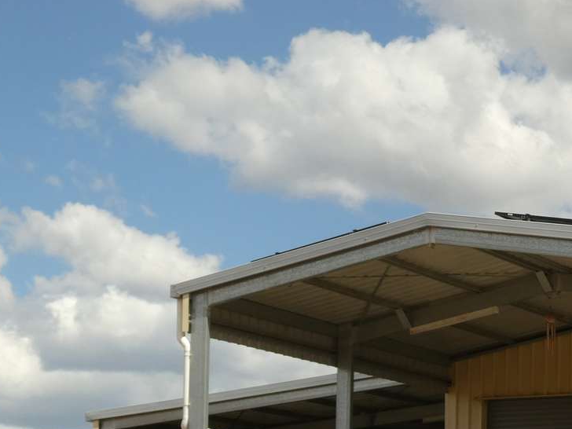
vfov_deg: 12.6
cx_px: 429
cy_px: 450
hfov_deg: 16.9
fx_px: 1917
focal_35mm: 116
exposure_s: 1/1000
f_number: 3.9
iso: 80
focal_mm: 7.8
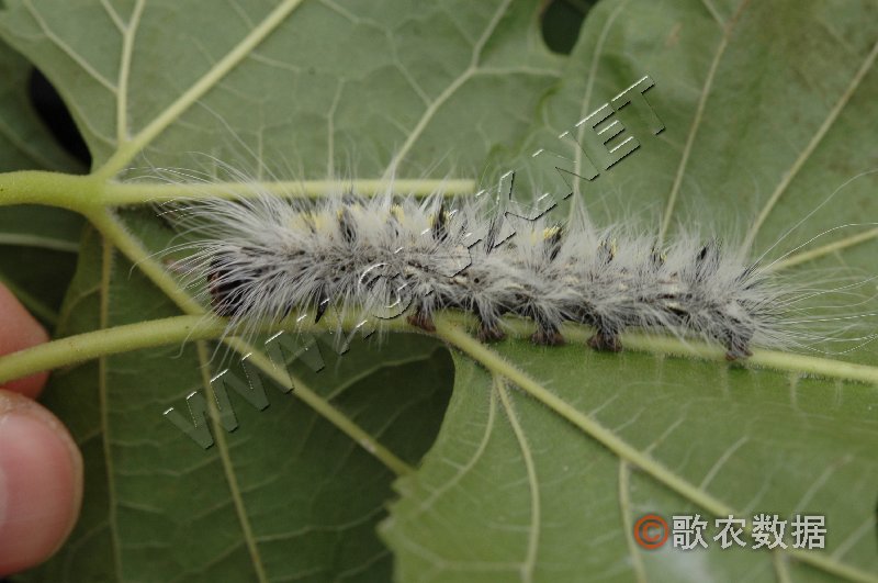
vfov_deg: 8.7
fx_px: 3836
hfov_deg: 13.1
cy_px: 292
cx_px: 439
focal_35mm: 158
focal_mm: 105
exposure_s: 1/80
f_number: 10
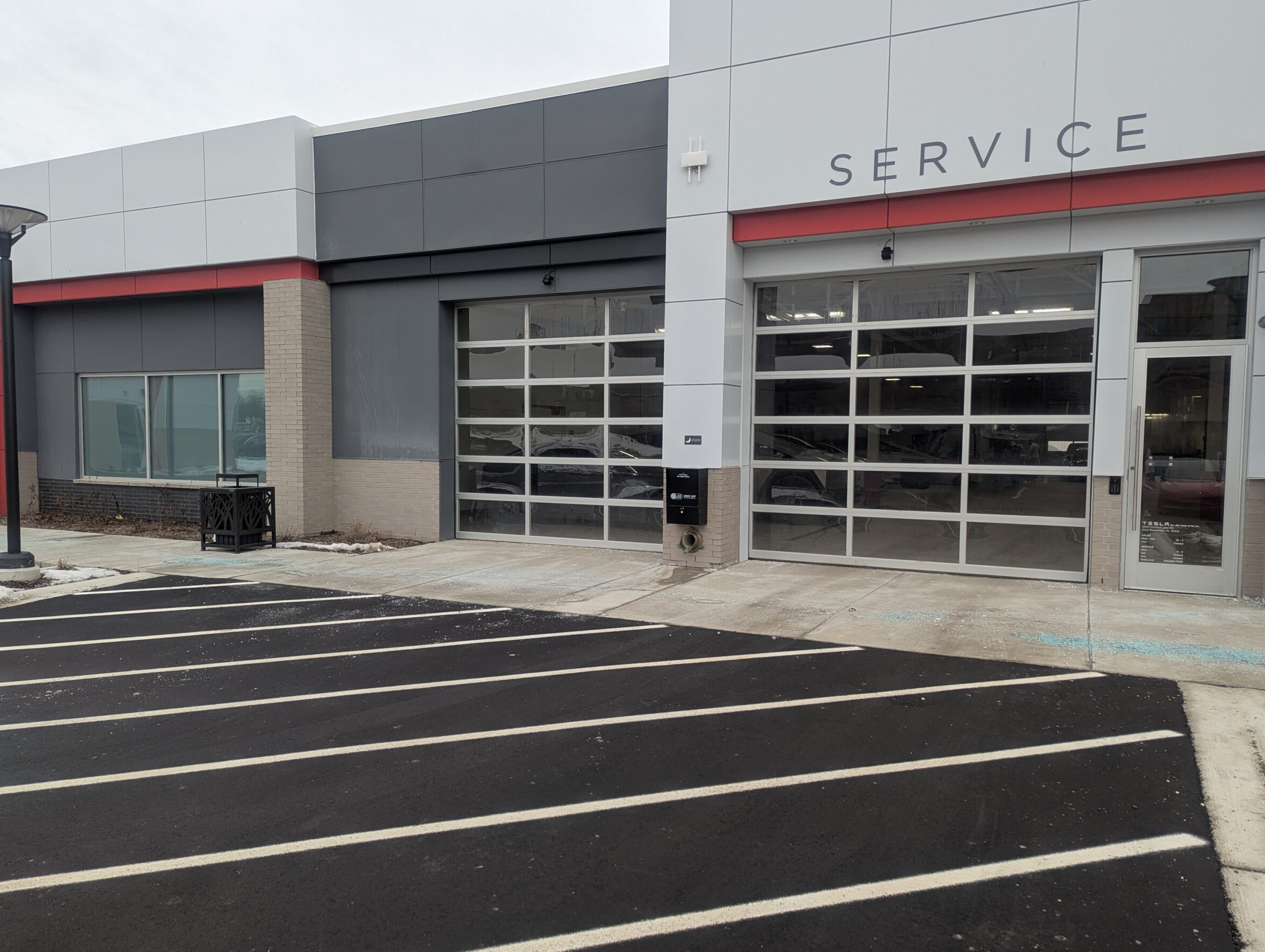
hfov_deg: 67.1
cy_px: 493
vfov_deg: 53.2
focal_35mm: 26
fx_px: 952
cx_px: 588
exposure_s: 1/590
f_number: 1.85
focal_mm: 6.81
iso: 47
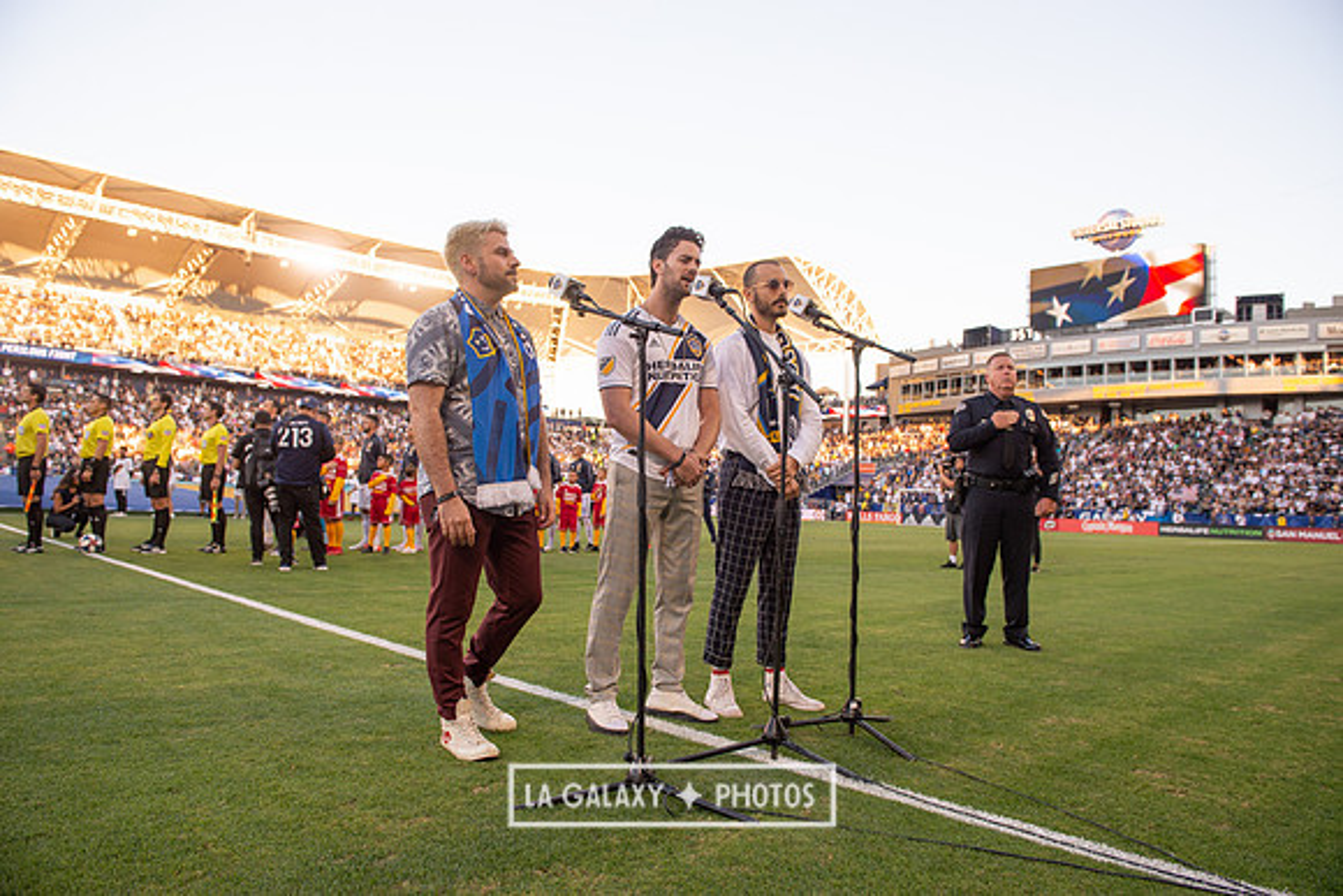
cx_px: 672
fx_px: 896
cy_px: 448
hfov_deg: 73.7
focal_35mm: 24
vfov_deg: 53.2
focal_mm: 24
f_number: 4.5
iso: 160
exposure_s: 1/500
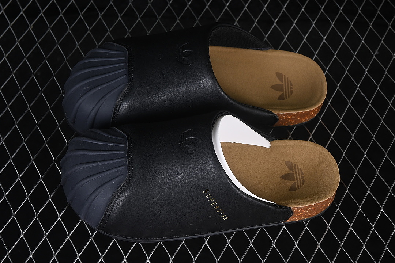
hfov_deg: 27.0
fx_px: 823
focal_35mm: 75
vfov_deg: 18.2
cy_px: 132
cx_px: 198
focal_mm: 50
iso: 160
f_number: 6.3
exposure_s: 1/60
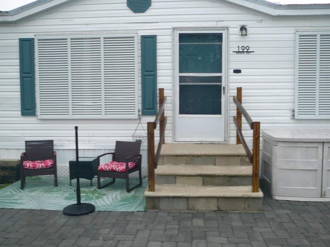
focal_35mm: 35
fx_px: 334
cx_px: 165
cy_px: 124
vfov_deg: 40.7
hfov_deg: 52.6
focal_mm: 5.2
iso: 100
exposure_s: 1/40
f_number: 2.8
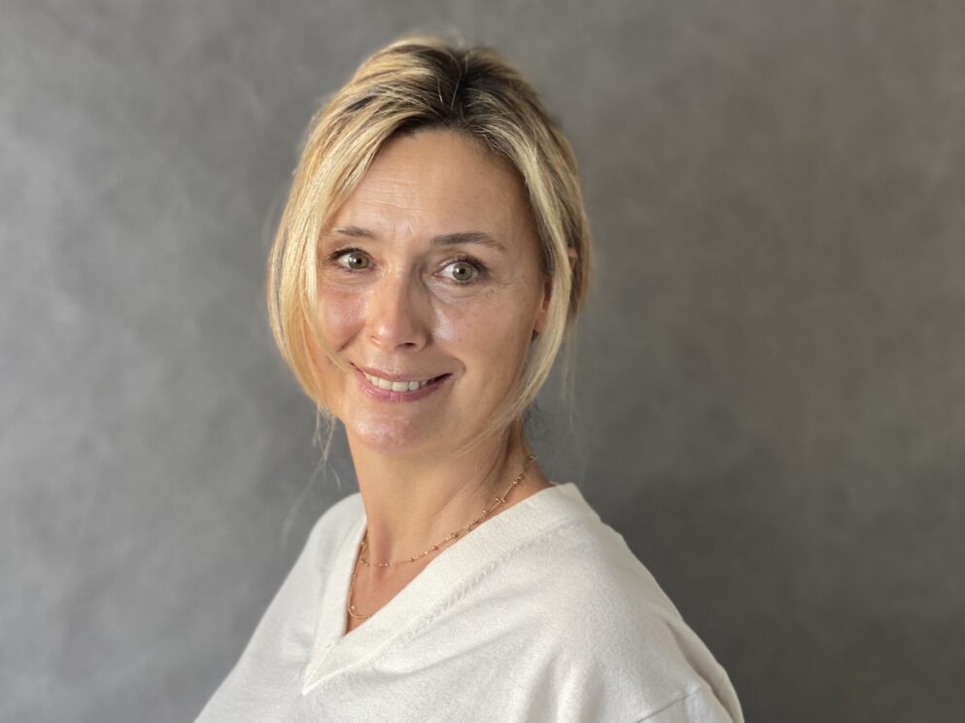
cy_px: 372
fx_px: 1588
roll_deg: -2.8
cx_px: 443
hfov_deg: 33.8
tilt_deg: +0.4
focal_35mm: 57
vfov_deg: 25.6
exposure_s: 1/100
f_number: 2
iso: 125
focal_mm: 6
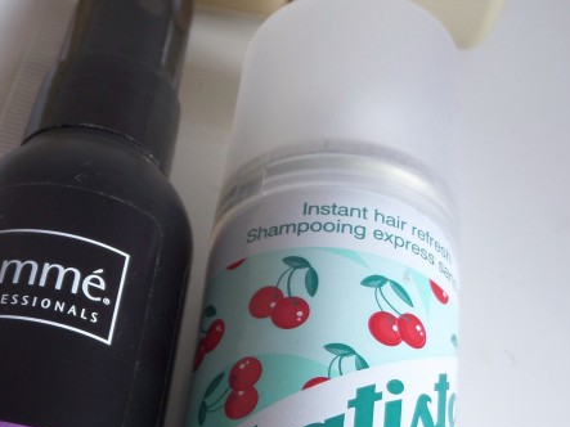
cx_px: 72
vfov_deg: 19.7
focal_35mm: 74
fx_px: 1218
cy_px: 329
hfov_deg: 25.6
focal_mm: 5.3
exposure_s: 1/45
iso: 100
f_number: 3.4
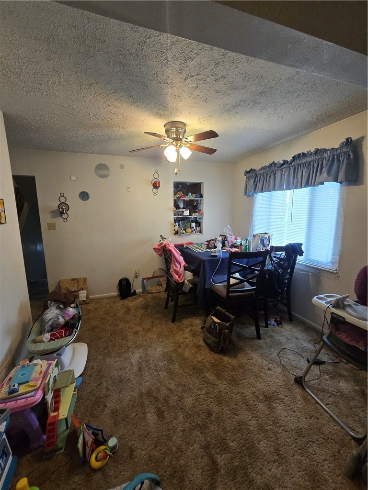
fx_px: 184
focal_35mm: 13
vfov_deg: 106.2
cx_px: 184
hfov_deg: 89.9
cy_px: 245
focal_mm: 2.2
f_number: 2.2
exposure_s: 1/60
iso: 400
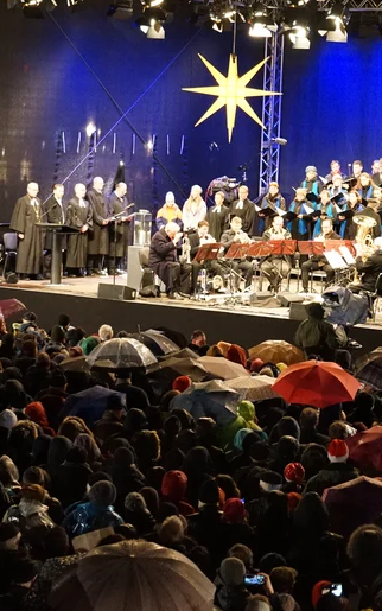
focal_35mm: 119
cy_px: 306
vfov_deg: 17.5
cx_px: 199
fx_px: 1982
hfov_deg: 11.0
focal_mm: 70
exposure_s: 1/60
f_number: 4.5
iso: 6400
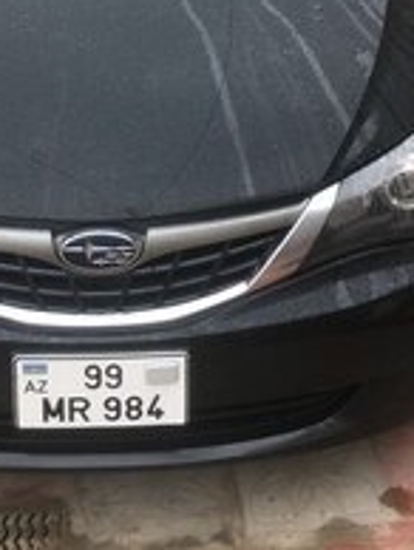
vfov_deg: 24.0
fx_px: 1177
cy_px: -105
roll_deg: -1.0
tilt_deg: -16.9
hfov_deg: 19.8
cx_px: 125
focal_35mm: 74
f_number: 2.2
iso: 25
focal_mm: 4.15
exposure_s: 1/159
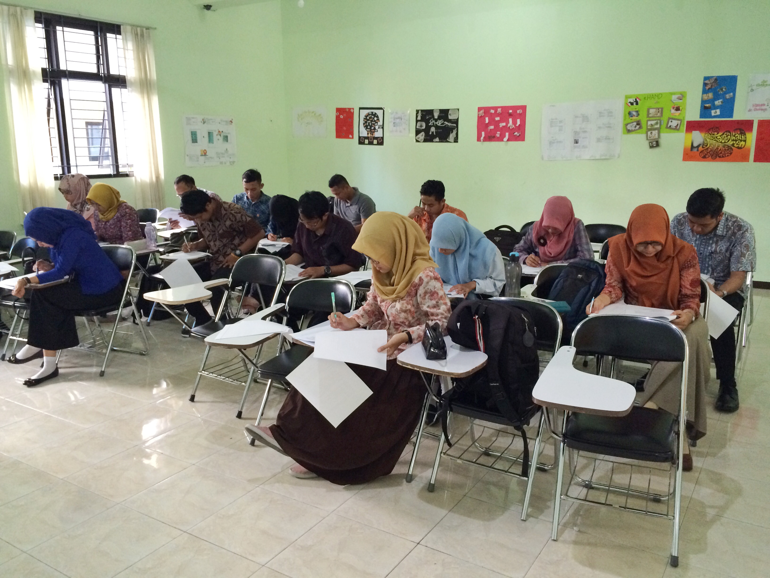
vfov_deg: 48.2
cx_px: 385
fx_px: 645
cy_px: 289
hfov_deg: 61.7
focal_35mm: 29
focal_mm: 4.15
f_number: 2.2
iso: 320
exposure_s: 1/33
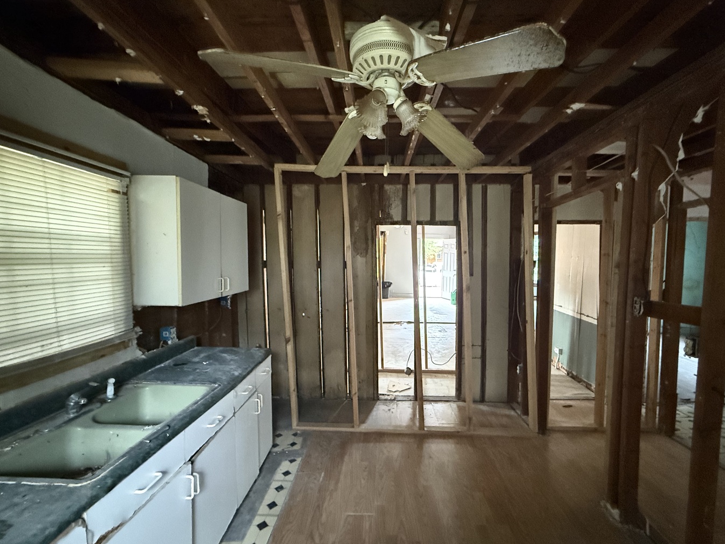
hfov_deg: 98.1
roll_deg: -0.6
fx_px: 314
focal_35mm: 15
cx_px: 379
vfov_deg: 81.7
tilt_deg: -3.6
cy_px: 275
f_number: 2.2
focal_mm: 2.22
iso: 2000
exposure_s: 1/30
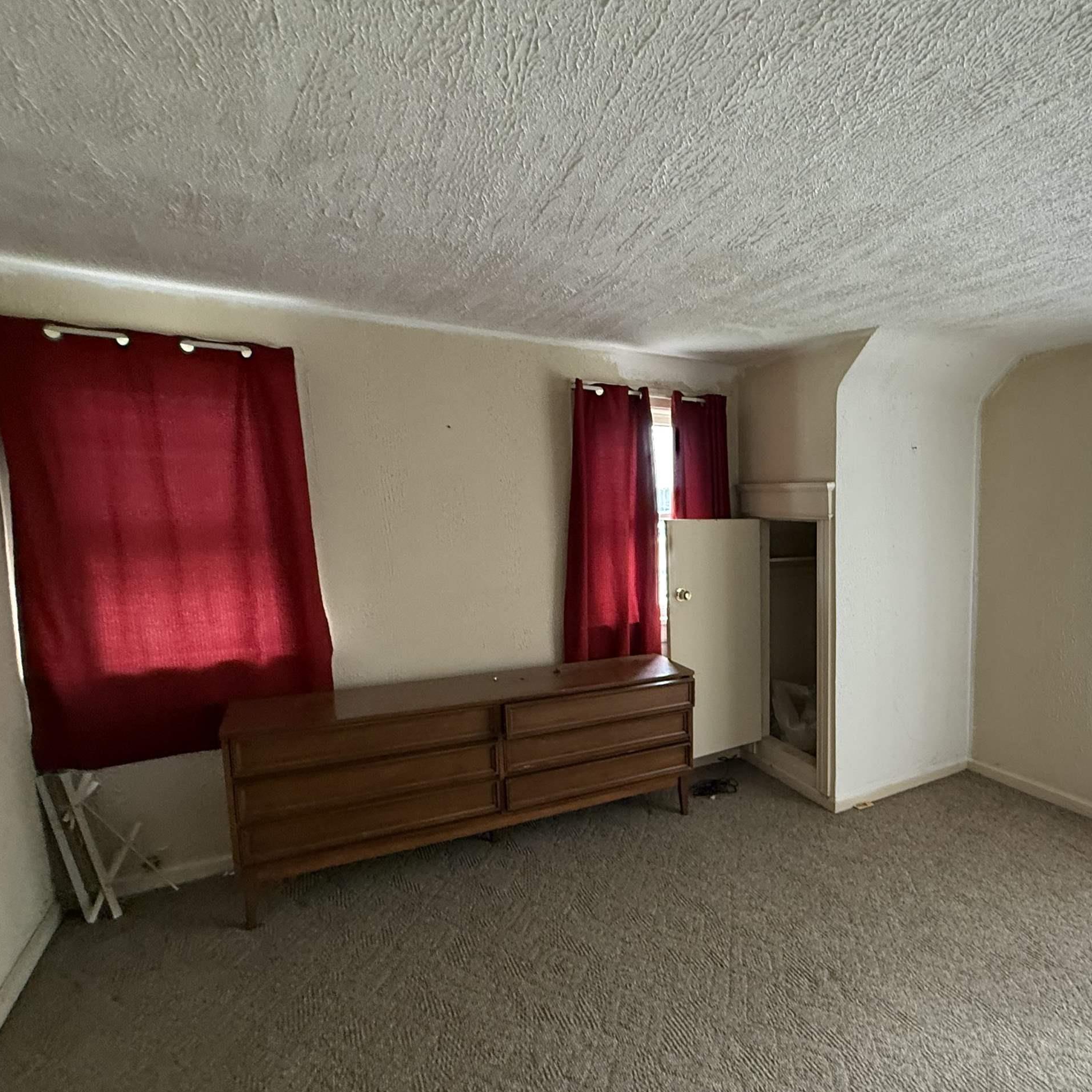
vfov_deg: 74.6
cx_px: 807
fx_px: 714
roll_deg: -0.4
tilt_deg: -6.8
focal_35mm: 20
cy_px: 603
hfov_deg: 70.3
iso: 320
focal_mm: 2.22
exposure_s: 1/66
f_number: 2.2
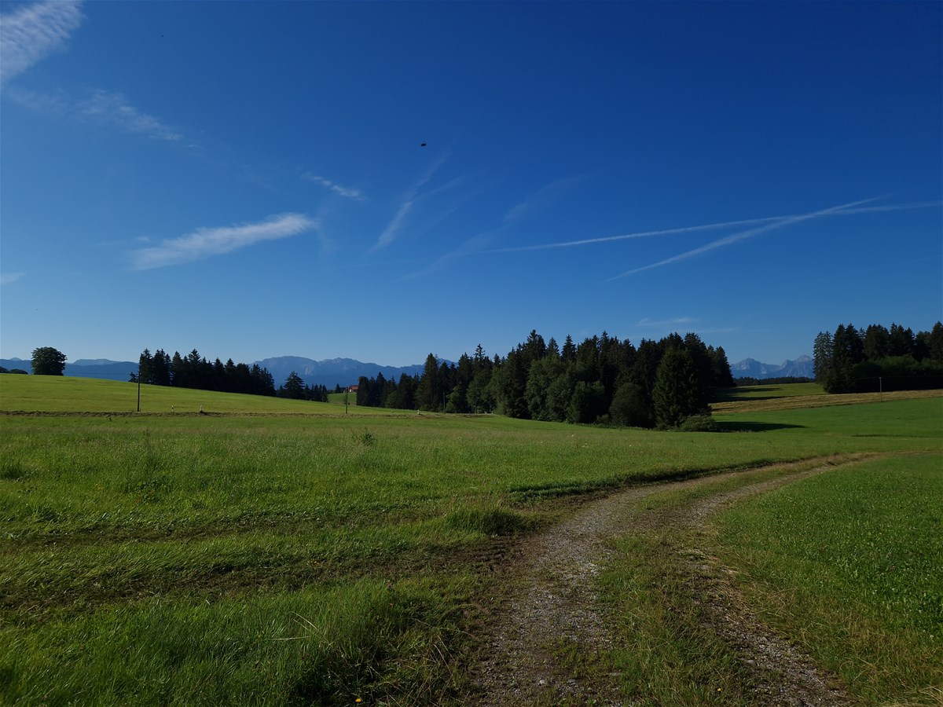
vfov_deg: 58.9
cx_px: 472
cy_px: 354
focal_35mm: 23
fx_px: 627
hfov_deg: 73.9
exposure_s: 1/3759
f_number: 1.8
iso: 50
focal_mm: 5.4
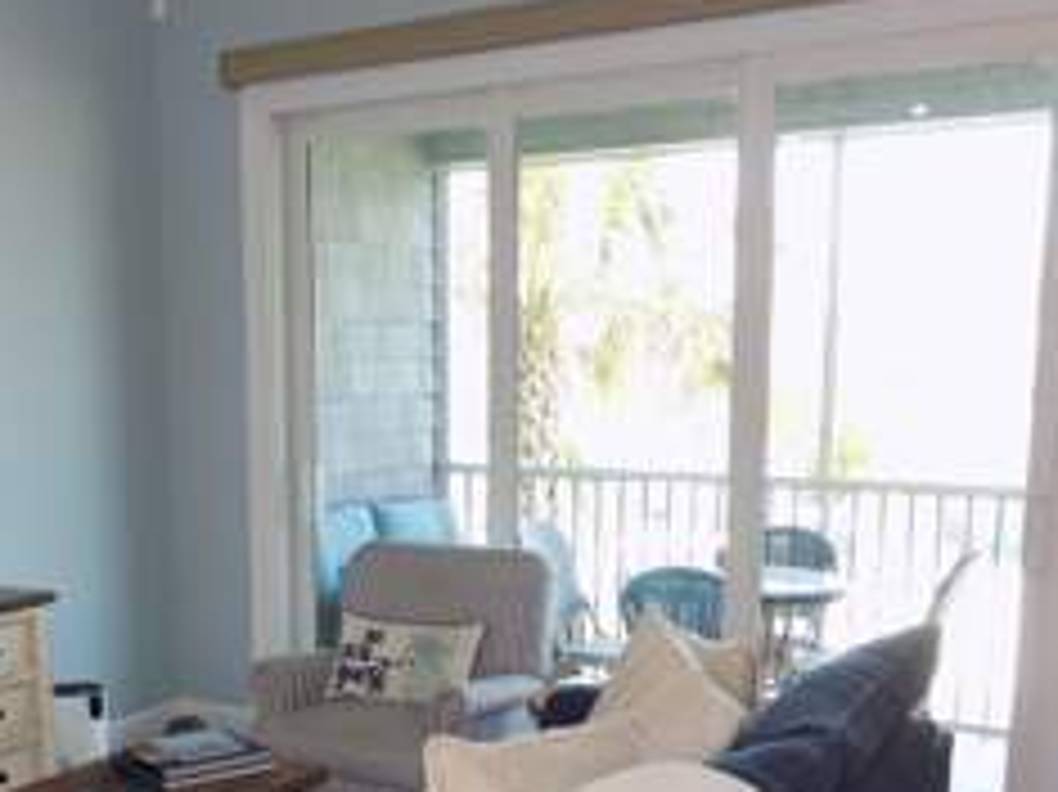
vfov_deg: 30.2
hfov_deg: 39.4
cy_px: 621
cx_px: 270
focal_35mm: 47
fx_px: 1436
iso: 125
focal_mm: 4
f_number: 3.1
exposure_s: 1/30
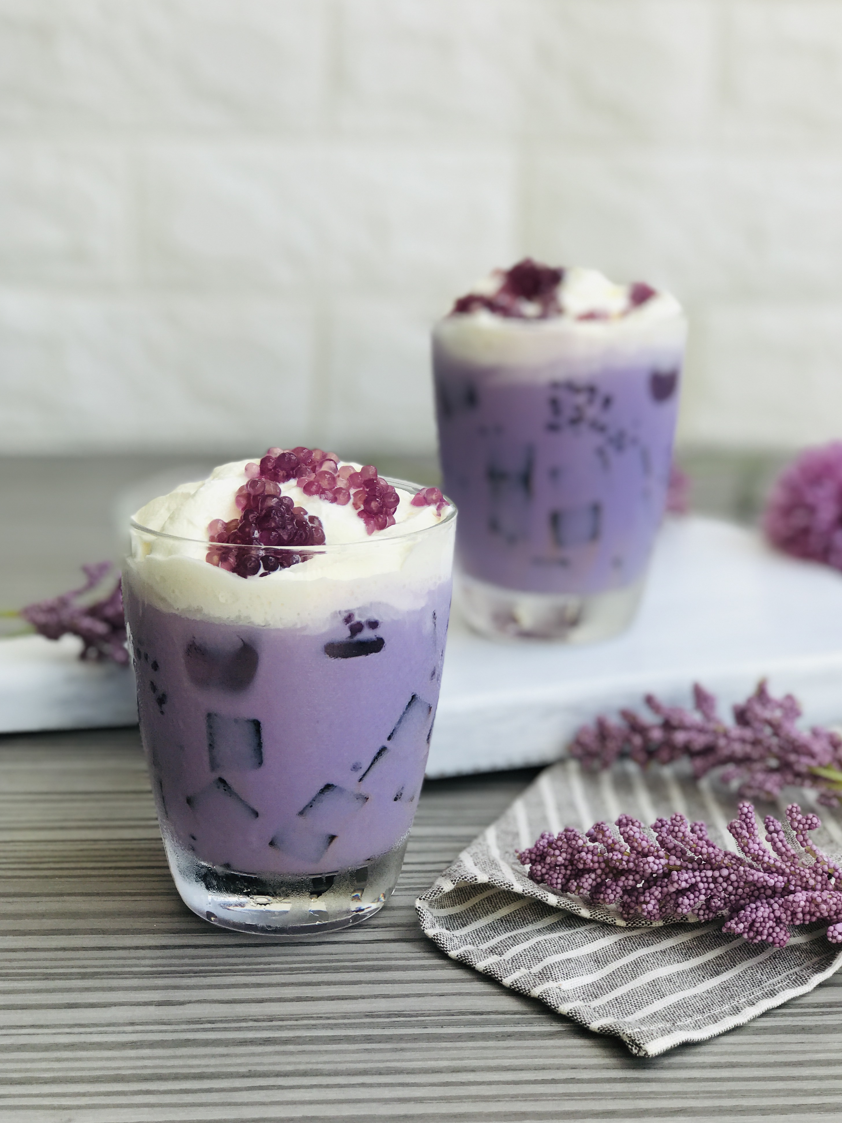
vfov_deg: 32.7
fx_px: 1914
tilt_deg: -14.7
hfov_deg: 24.8
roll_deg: -0.2
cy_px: 564
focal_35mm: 59
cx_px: 413
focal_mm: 6.6
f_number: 2.8
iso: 20
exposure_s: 1/300
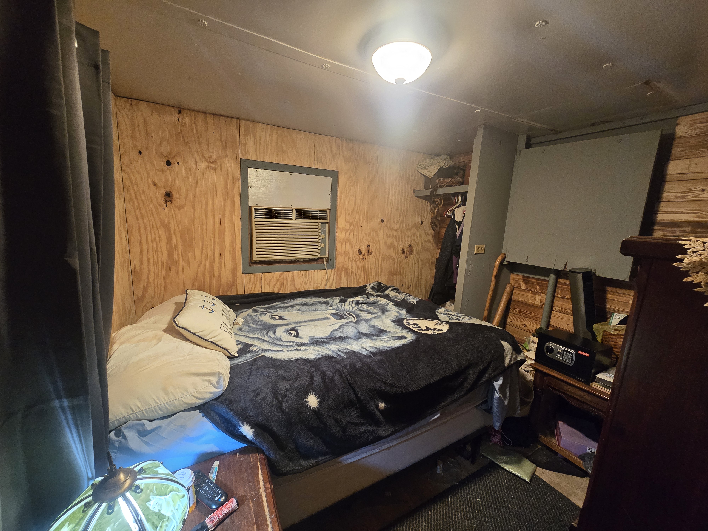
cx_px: 354
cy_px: 266
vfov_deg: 89.9
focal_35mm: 13
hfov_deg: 106.2
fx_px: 266
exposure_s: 1/60
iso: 800
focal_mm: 2.2
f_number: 2.2
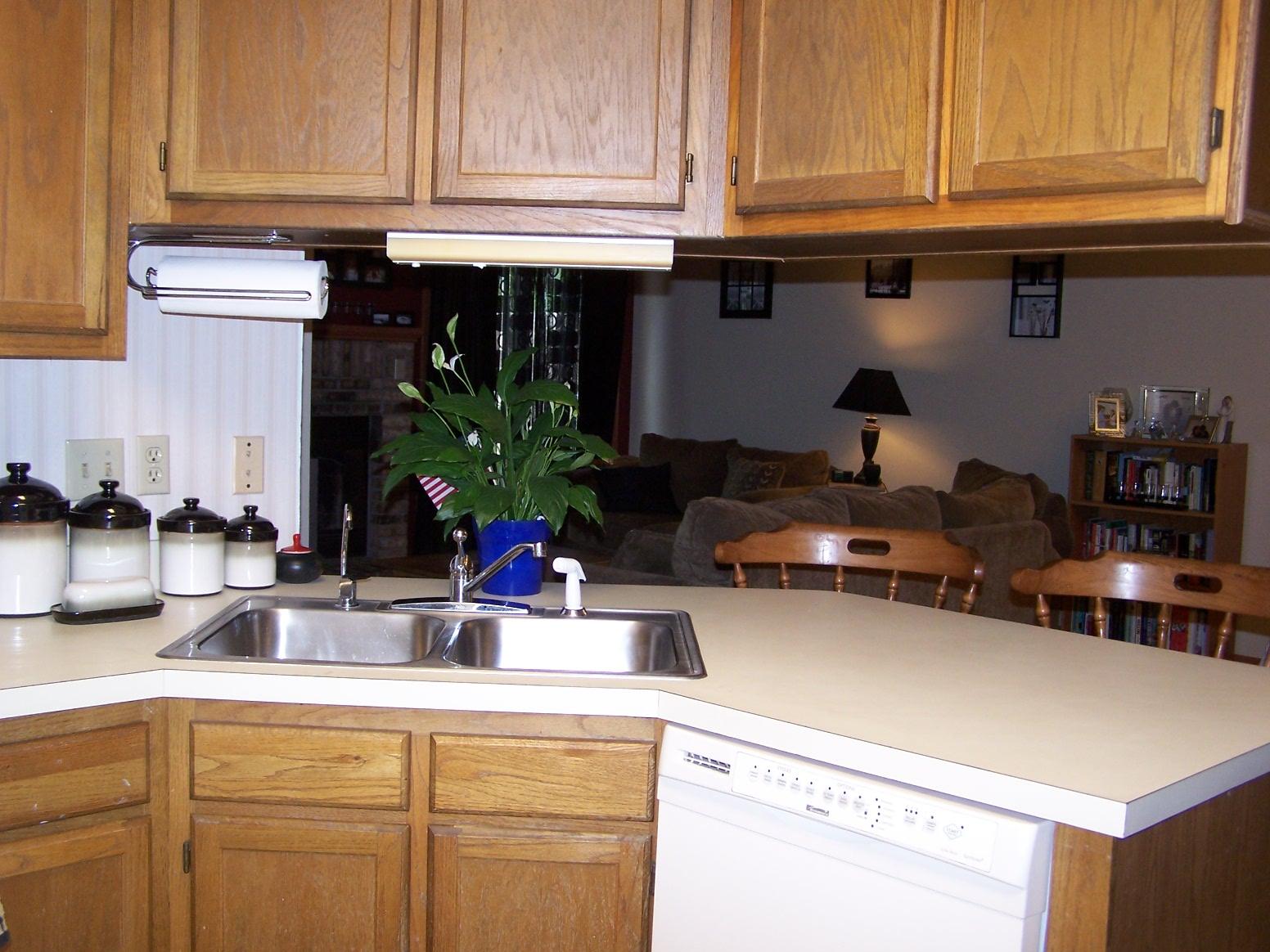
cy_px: 476
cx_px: 635
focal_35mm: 38
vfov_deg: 37.7
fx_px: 1394
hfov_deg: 49.0
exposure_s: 1/60
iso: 140
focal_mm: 6.3
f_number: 2.8
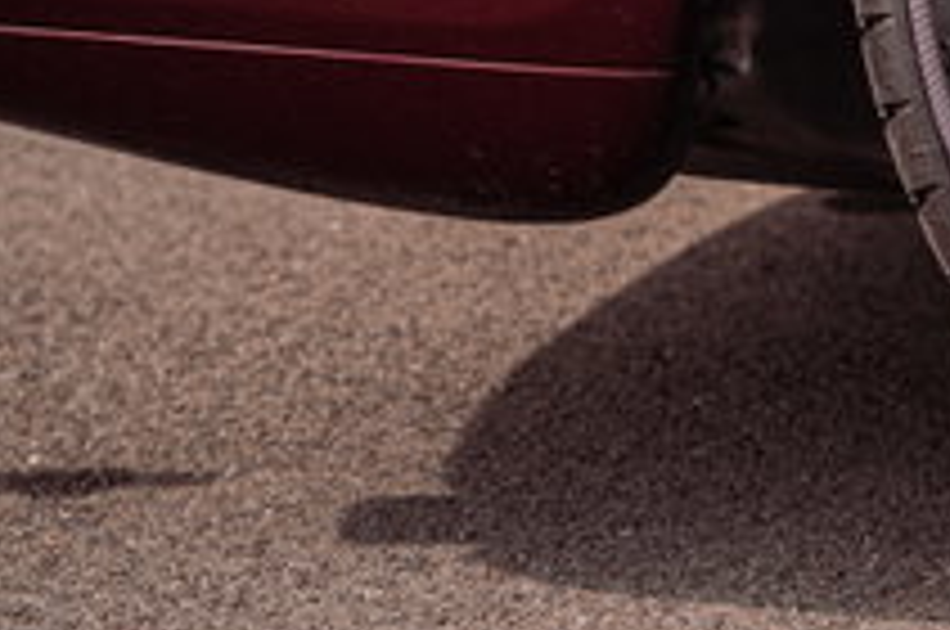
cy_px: -238
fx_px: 4611
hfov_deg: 11.1
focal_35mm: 175
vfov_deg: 7.7
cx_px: 1630
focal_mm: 48
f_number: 5
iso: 160
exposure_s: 1/160
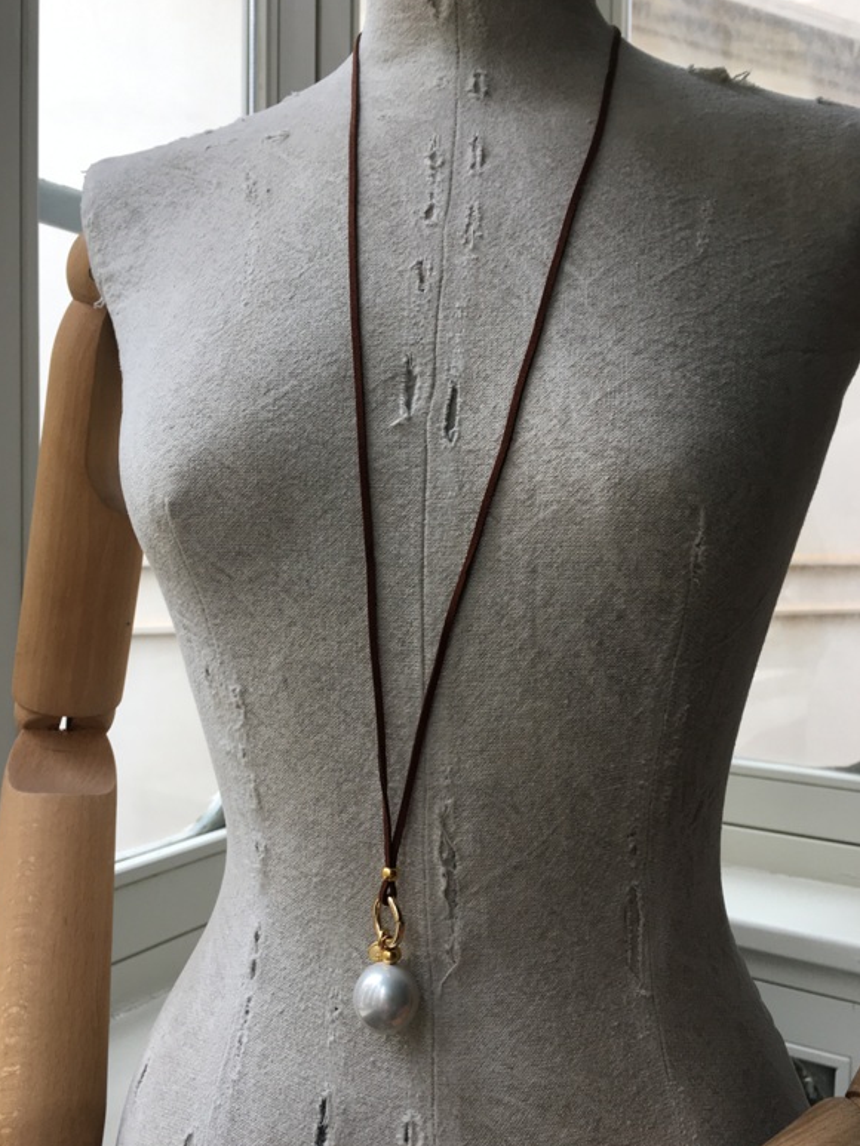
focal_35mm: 30
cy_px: 574
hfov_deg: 46.8
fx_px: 993
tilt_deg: -1.3
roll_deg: -1.4
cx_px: 427
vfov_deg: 60.0
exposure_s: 1/100
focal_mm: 4.15
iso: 40
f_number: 2.2
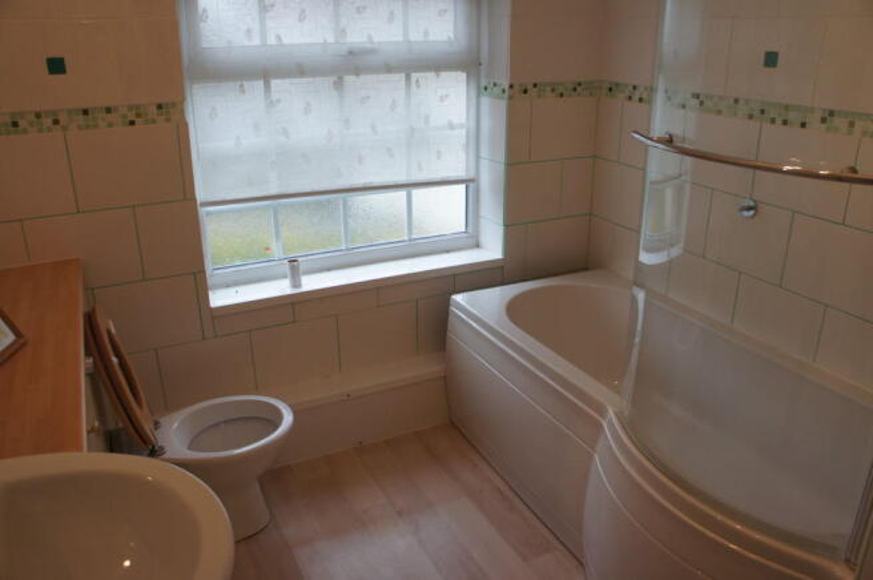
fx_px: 654
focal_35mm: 27
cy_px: 290
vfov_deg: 47.8
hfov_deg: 67.4
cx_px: 436
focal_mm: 18
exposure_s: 1/40
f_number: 4
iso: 200
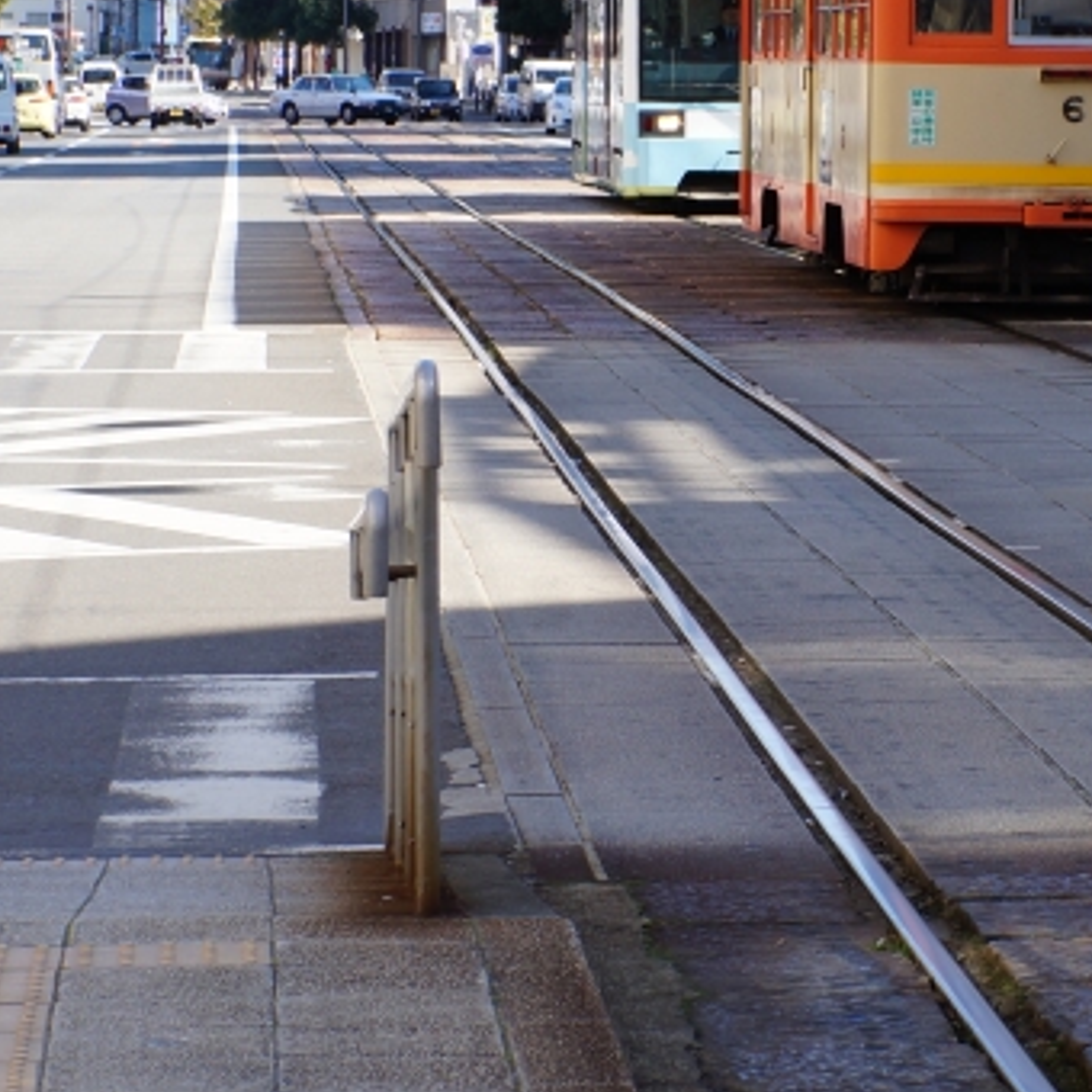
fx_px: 7361
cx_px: 1211
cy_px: 77
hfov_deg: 8.4
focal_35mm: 206
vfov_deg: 8.5
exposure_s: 1/125
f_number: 10
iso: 200
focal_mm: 55
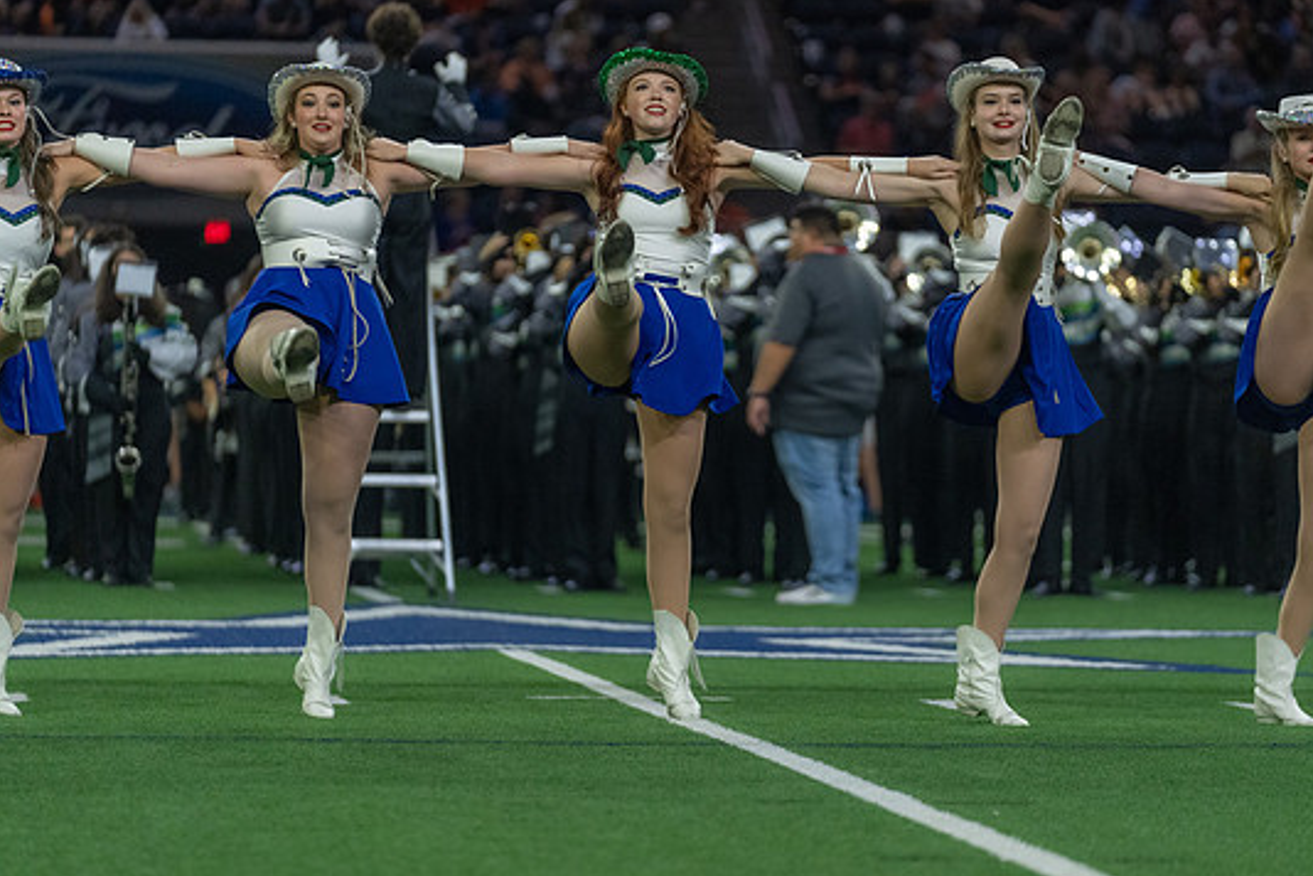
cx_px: 711
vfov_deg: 7.3
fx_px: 6893
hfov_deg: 10.9
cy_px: 407
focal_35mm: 189
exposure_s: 1/1250
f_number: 2.8
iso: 4000
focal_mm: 174
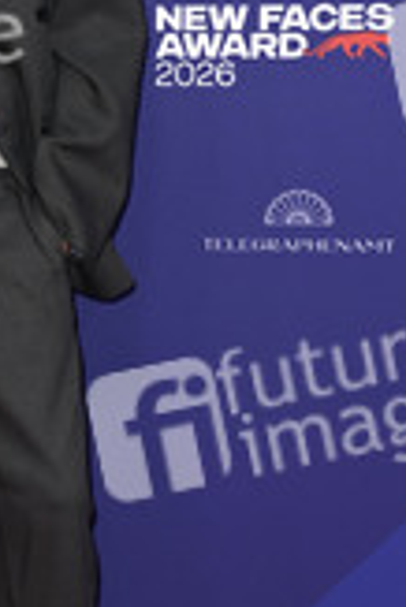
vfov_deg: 14.4
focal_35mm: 142
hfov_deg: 9.6
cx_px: -60
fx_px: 2397
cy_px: 227
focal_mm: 58
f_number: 5.6
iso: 500
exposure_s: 1/250
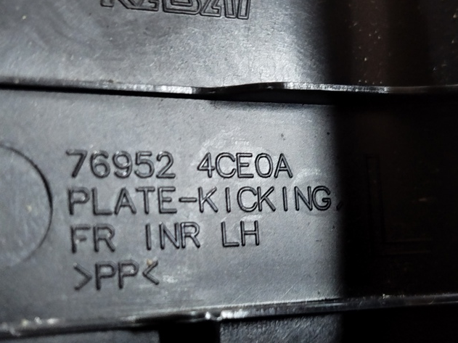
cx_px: 228
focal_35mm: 73
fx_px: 966
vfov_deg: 20.2
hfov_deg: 26.7
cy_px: 172
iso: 640
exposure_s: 1/20
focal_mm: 5.31
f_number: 1.7
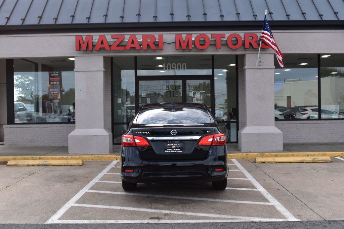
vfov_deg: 31.9
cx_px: 172
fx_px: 401
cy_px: 114
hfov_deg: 46.4
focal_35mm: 42
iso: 400
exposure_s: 1/250
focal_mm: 28
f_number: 10
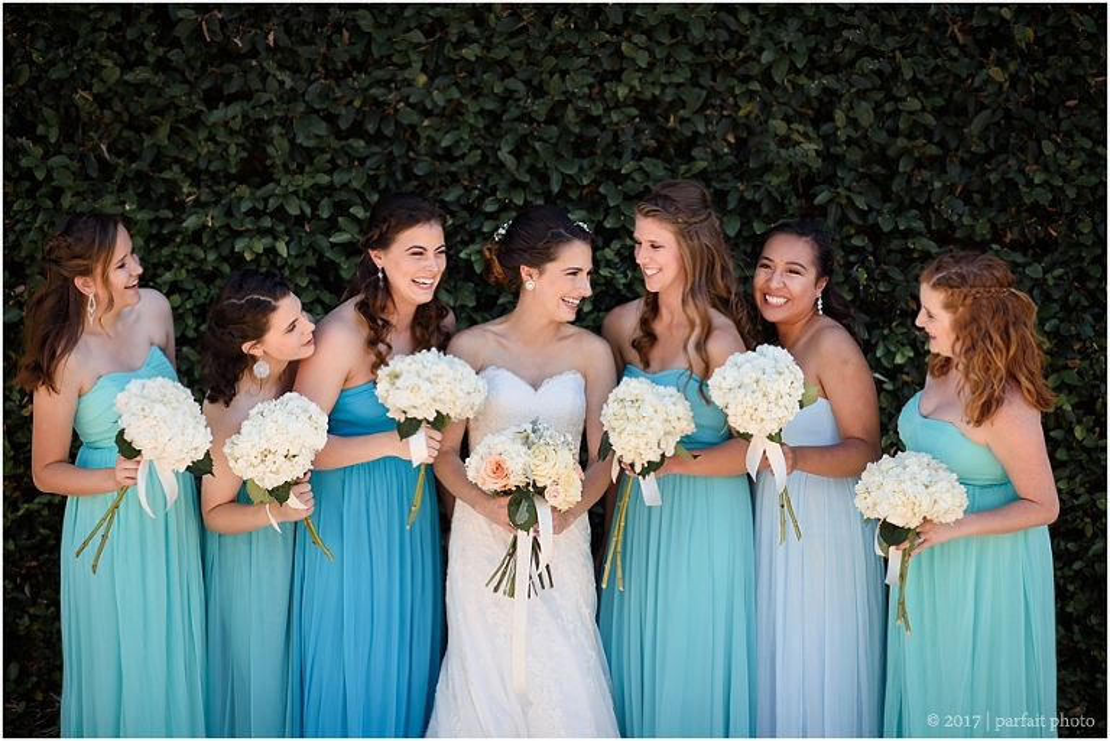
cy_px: 370
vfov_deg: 16.1
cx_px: 555
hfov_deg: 23.9
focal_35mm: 85
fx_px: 2622
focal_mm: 85
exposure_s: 1/3200
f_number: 2
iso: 250
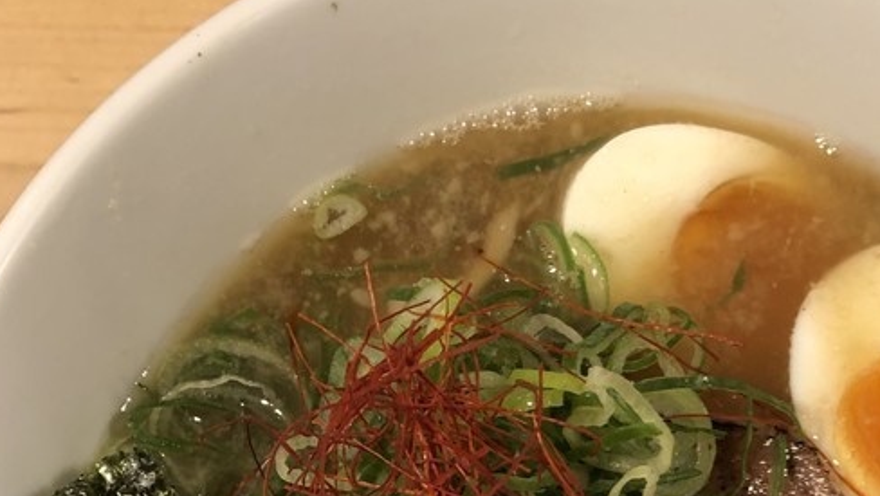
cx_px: 613
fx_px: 1494
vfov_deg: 17.6
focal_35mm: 64
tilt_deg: -77.4
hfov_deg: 32.4
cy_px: 655
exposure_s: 1/15
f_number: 1.8
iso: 40
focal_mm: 3.99
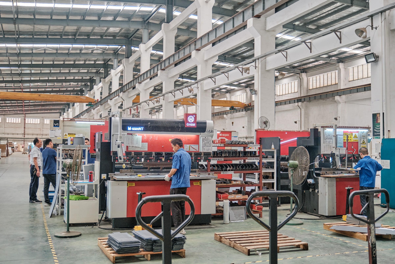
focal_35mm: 40
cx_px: 198
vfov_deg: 33.4
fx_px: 439
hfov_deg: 48.5
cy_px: 132
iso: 640
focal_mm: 26.6
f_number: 2.8
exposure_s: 1/100
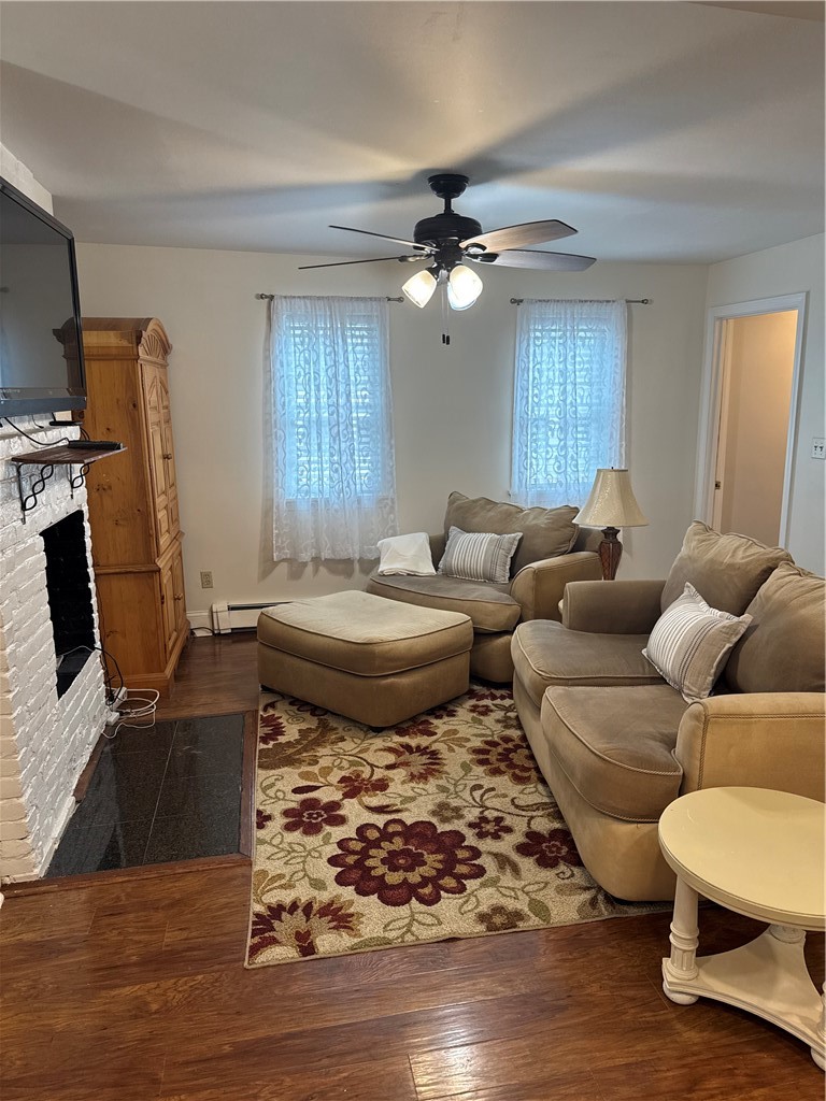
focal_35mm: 24
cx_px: 413
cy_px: 550
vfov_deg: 71.6
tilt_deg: -10.2
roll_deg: +1.5
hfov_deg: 56.8
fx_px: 764
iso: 200
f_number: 1.78
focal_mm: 6.76
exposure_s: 1/120
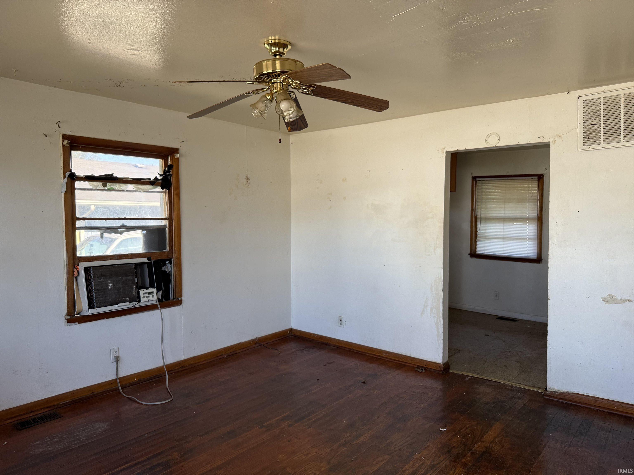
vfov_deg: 56.8
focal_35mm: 24
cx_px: 317
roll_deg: +0.3
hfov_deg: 71.6
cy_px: 238
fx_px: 440
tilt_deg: -2.4
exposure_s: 1/232
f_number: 1.78
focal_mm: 6.76
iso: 125
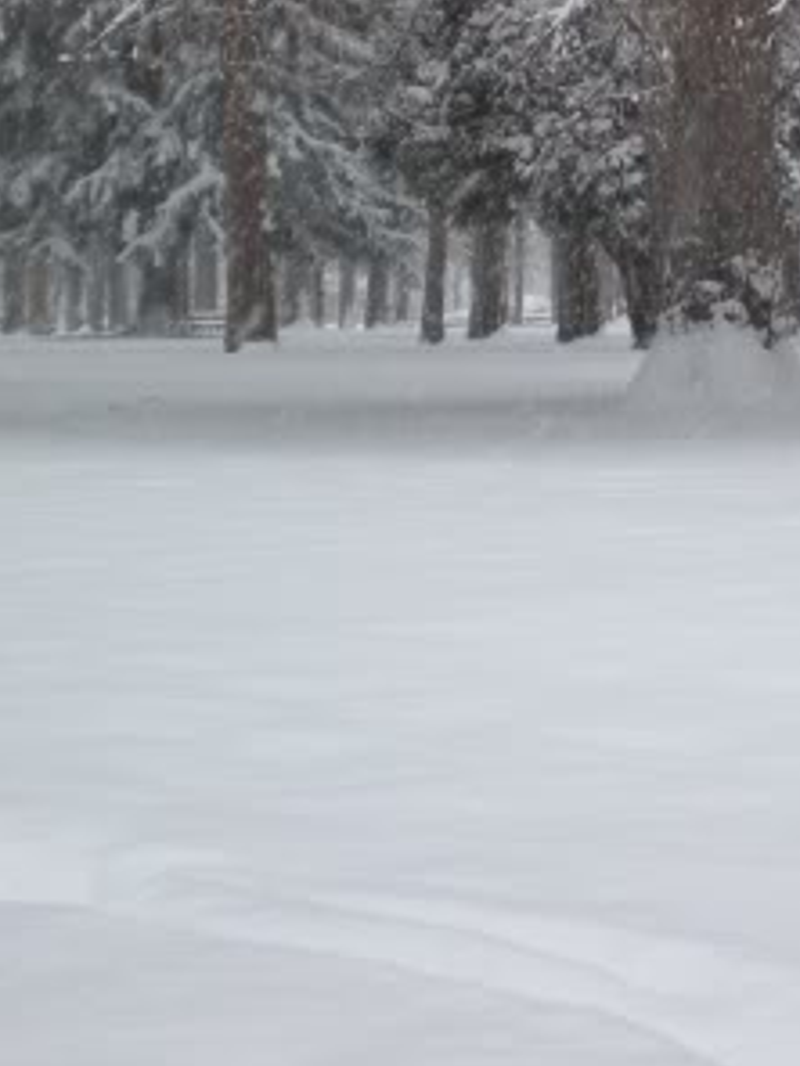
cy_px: -79
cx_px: 800
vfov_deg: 19.8
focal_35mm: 95
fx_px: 2927
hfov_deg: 15.3
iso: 142
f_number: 3.5
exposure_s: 1/129
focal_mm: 7.4
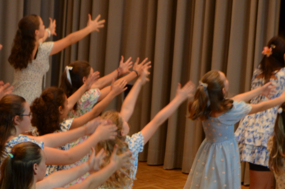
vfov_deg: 5.8
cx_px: 31
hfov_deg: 8.7
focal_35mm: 235
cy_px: 154
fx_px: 1863
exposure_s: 1/100
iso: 400
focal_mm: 55
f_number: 5.6
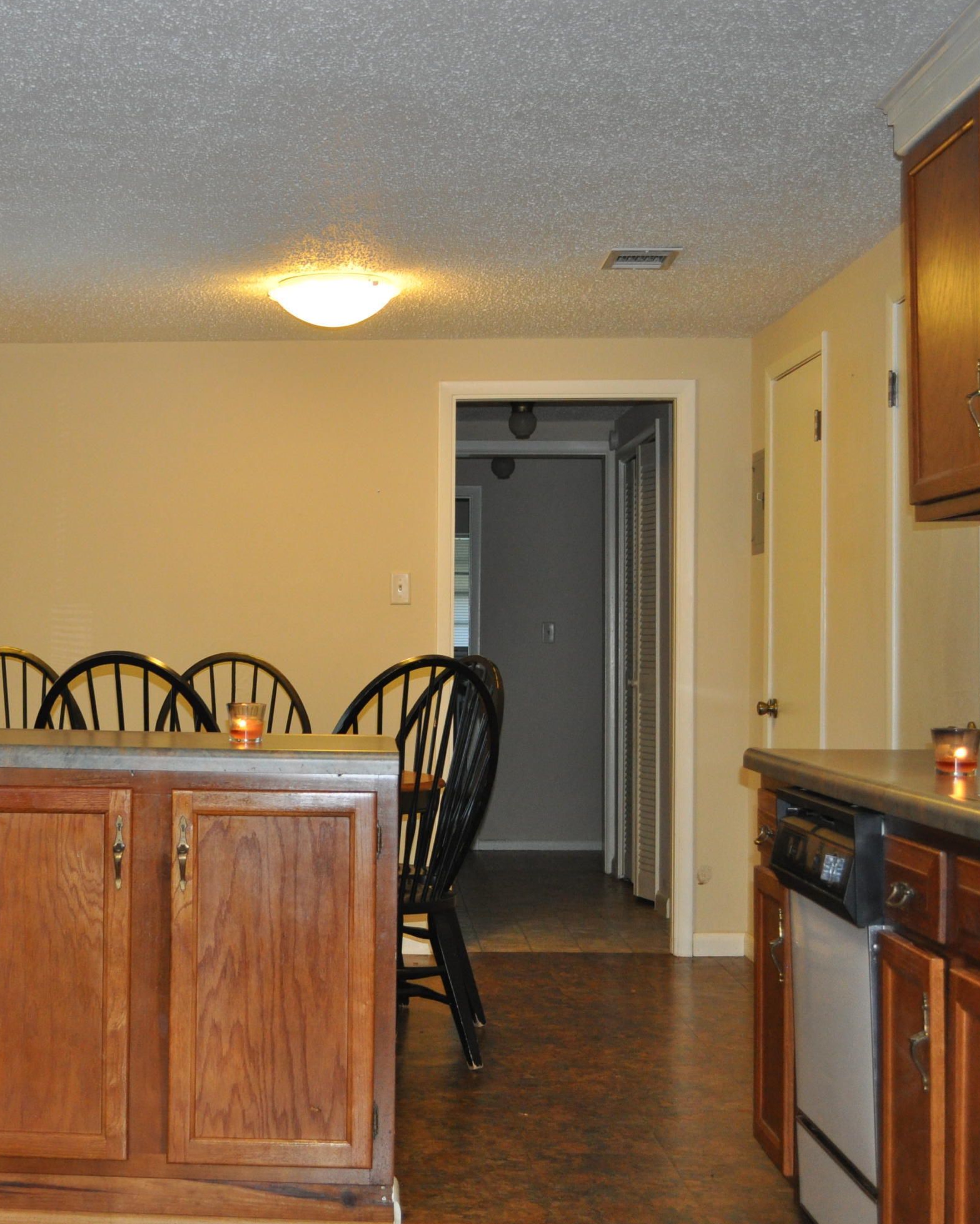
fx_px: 2030
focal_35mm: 56
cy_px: 610
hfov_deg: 26.6
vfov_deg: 33.6
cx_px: 175
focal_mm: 26
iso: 800
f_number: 4.2
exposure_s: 1/60
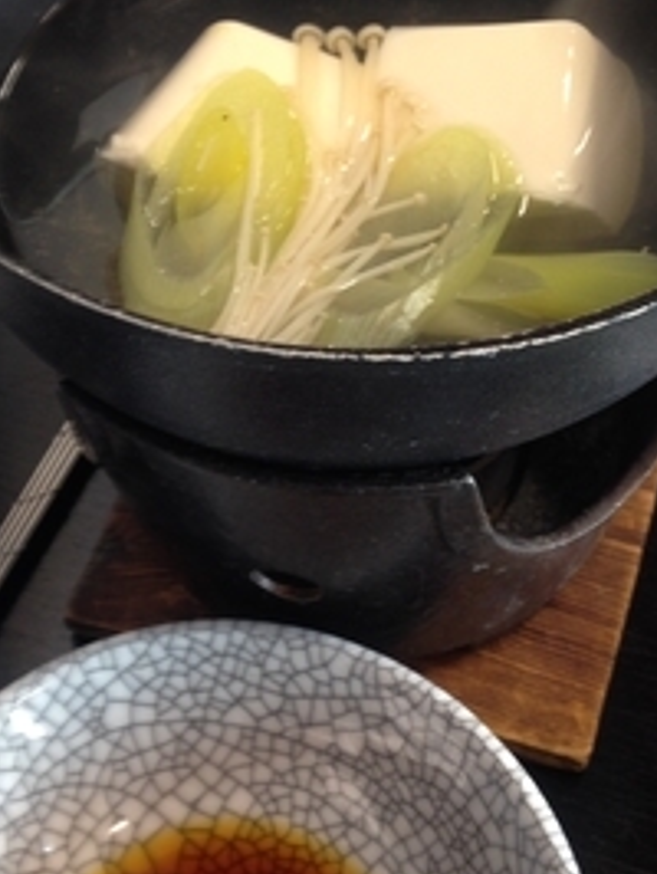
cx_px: 255
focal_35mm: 62
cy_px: 503
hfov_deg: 23.6
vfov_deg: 31.1
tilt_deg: -52.3
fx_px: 1566
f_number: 2.4
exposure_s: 1/20
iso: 80
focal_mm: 4.12
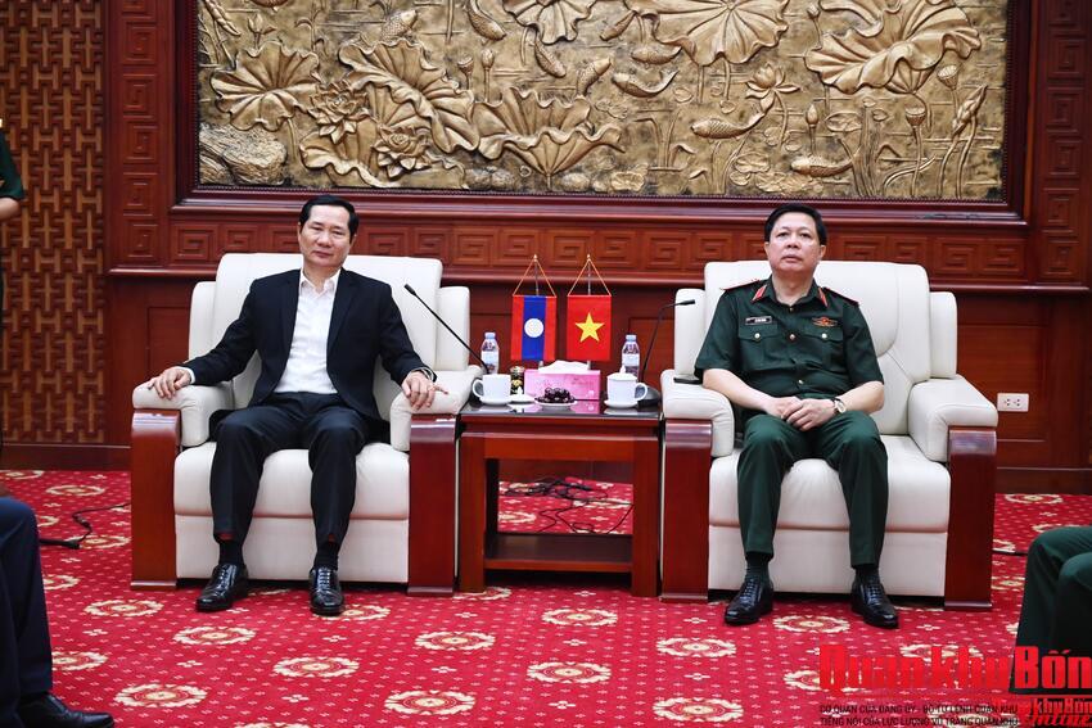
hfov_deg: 28.8
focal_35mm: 70
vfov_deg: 19.5
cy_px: 364
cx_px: 546
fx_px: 2124
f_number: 4
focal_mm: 70
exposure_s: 1/125
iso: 2200
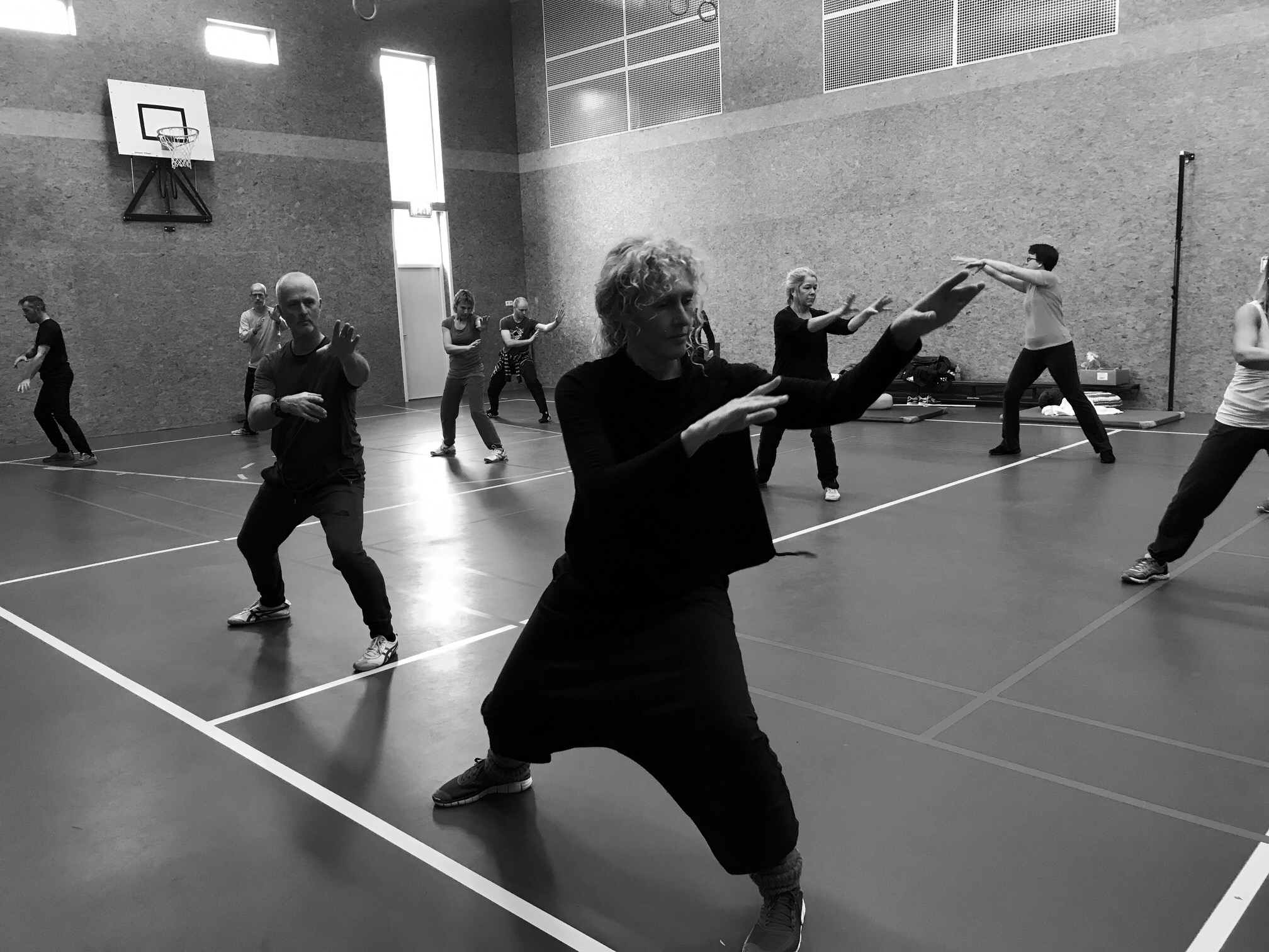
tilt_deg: -9.9
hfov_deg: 63.4
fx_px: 1026
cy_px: 476
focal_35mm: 28
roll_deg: +2.6
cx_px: 634
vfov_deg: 49.7
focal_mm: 3.99
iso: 50
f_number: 1.8
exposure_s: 1/17
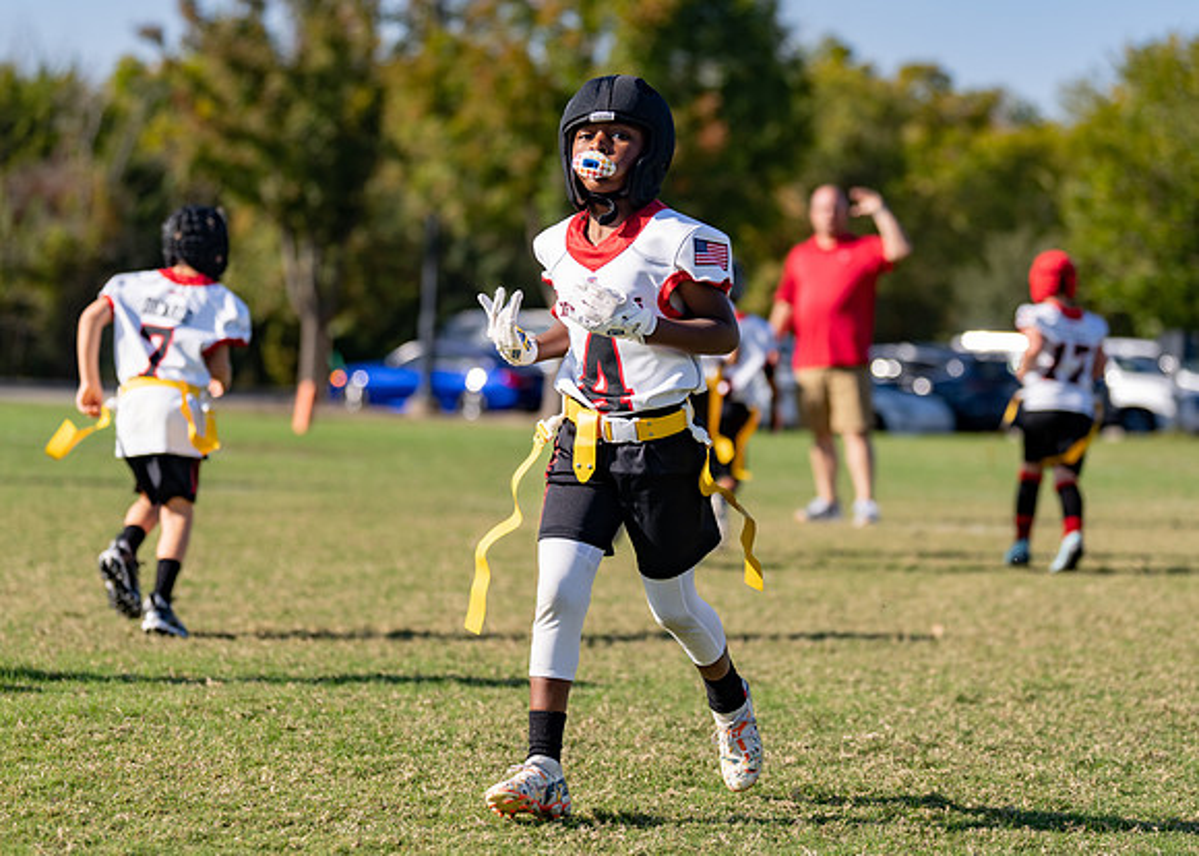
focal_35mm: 108
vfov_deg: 13.3
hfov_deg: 18.6
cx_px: 598
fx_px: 3666
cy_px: 373
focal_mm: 91
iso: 100
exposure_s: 1/1600
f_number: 2.8
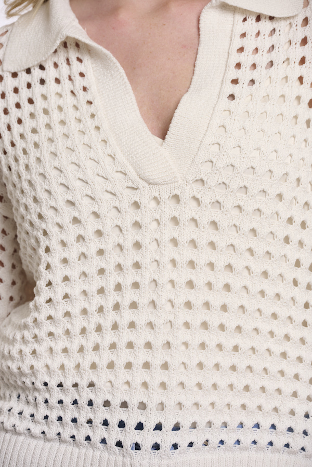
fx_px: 1820
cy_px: 234
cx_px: 156
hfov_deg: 9.8
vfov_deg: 14.7
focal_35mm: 140
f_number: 8
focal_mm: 140
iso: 125
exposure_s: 1/160
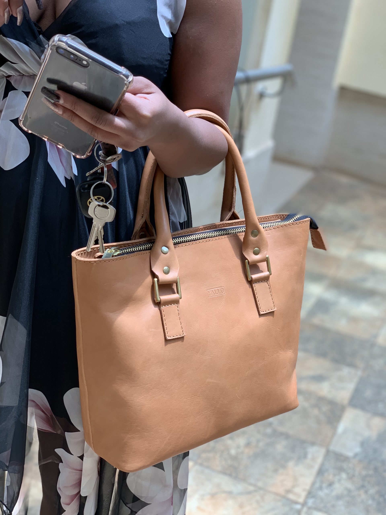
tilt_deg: -20.7
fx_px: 773
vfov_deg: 36.8
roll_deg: -10.5
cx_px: 193
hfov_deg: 28.0
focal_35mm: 52
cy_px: 258
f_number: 2.4
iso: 32
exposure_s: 1/122
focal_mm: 6
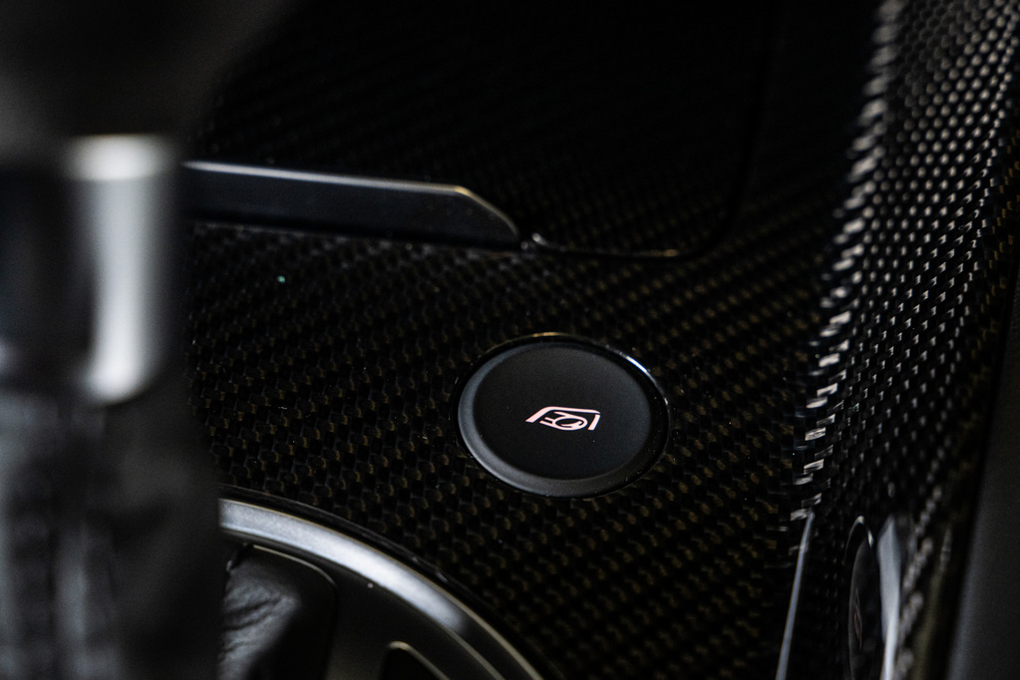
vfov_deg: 18.2
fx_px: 2125
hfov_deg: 27.0
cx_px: 510
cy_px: 340
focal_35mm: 75
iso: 1600
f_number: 5
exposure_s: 1/200
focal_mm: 75
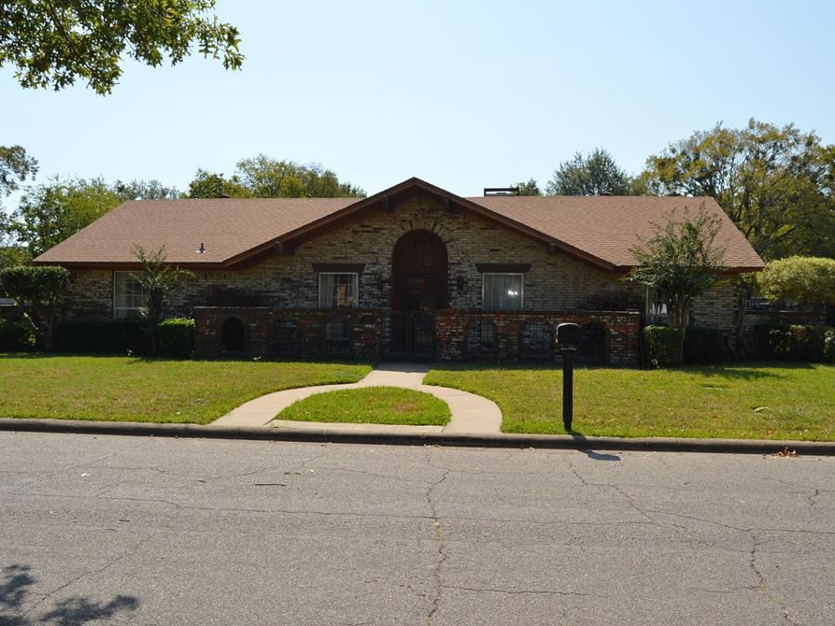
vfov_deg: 42.9
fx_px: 796
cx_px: 417
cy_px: 312
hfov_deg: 55.4
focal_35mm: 33
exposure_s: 1/200
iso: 100
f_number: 10
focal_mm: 20
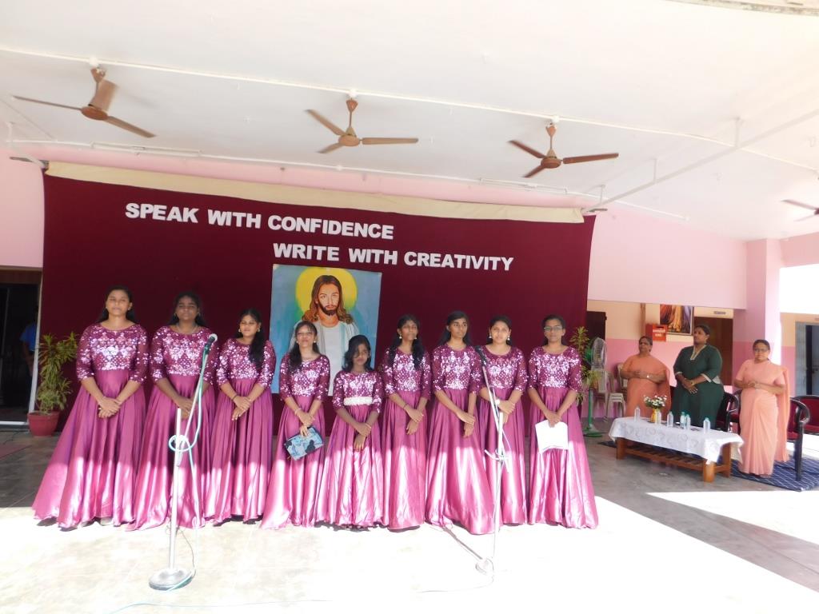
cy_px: 307
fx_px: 544
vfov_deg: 58.9
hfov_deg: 73.9
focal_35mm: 23
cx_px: 410
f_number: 3
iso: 125
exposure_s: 1/320
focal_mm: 4
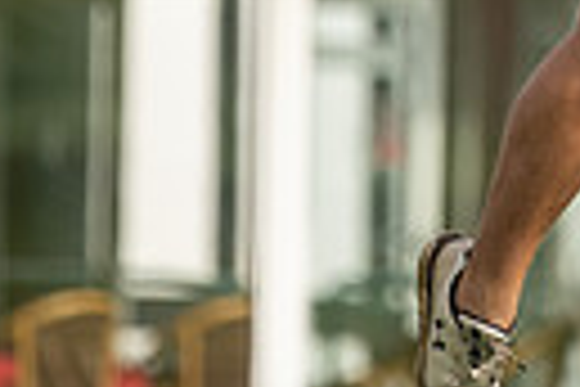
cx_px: 778
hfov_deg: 1.5
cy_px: -398
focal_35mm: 1351
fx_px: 21764
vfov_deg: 1.0
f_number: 4
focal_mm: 300
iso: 160
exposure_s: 1/1000
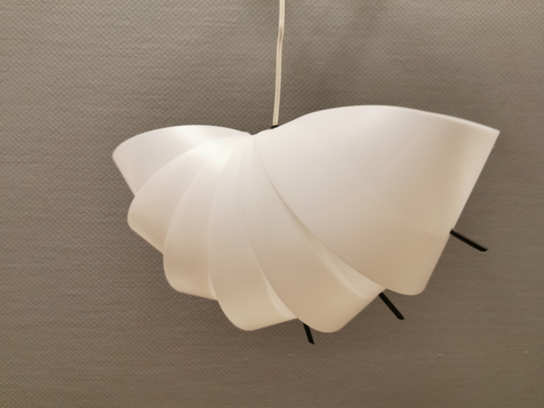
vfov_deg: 51.4
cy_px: 204
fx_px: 424
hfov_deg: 65.3
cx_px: 272
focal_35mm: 27
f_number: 1.6
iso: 125
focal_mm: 5.56
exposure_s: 1/50
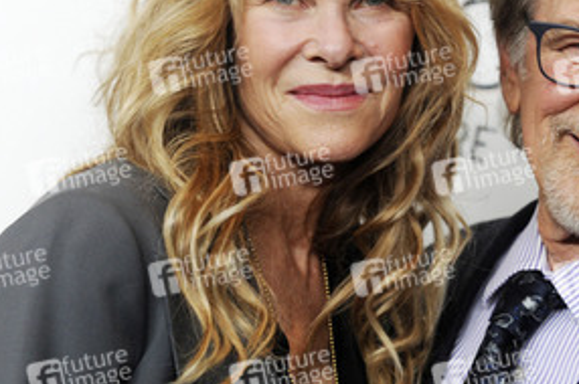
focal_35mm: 126
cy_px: 121
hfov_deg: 16.2
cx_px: 429
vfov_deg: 10.8
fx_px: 2024
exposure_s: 1/250
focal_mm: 80
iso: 1600
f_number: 4
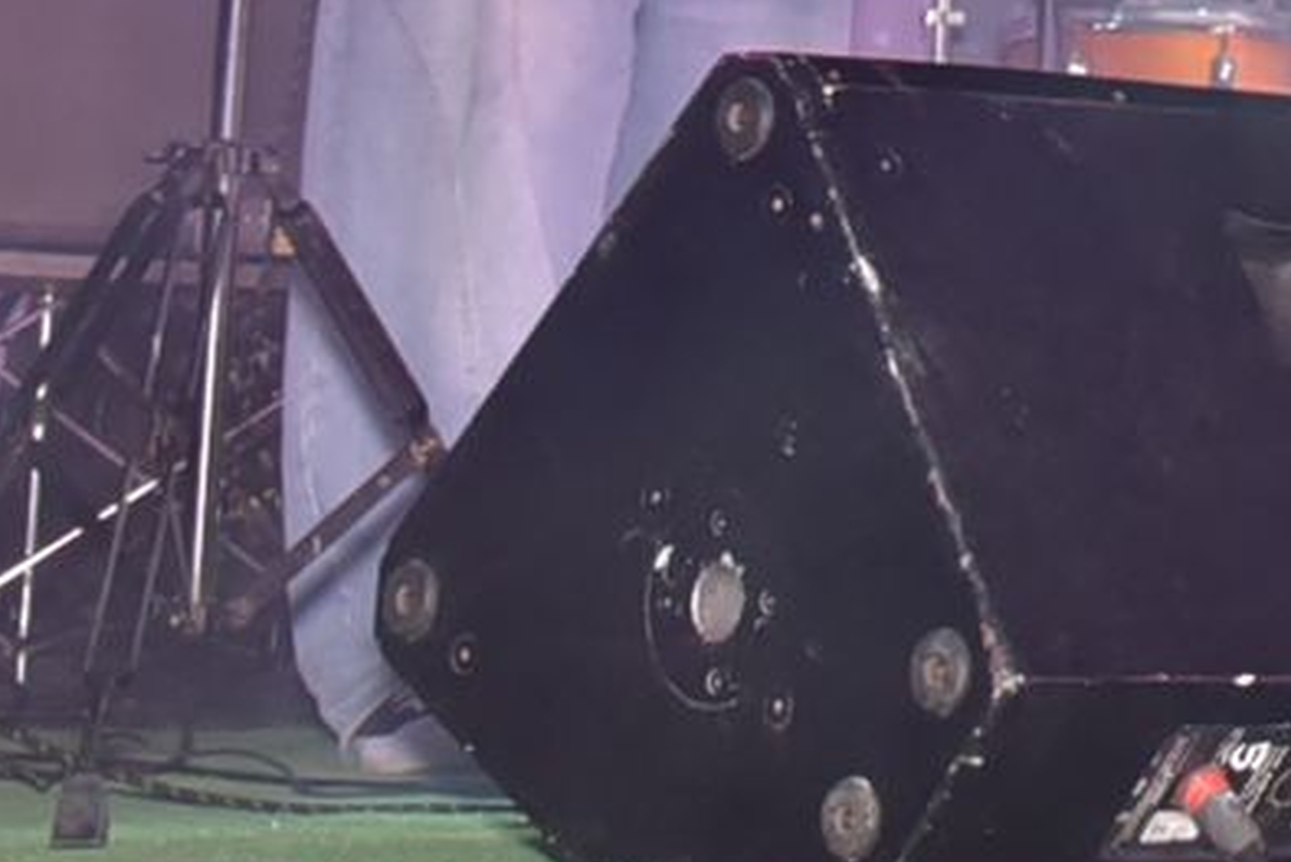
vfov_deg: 6.5
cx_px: 2140
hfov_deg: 9.7
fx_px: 7282
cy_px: -1077
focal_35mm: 203
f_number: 5.6
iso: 1250
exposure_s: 1/200
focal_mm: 32
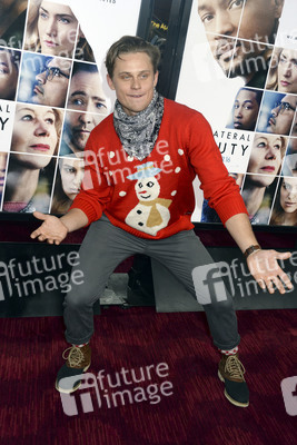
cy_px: 222
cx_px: 148
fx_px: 495
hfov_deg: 33.4
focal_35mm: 40
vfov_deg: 48.4
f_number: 6.3
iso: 500
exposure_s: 1/250
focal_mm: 40
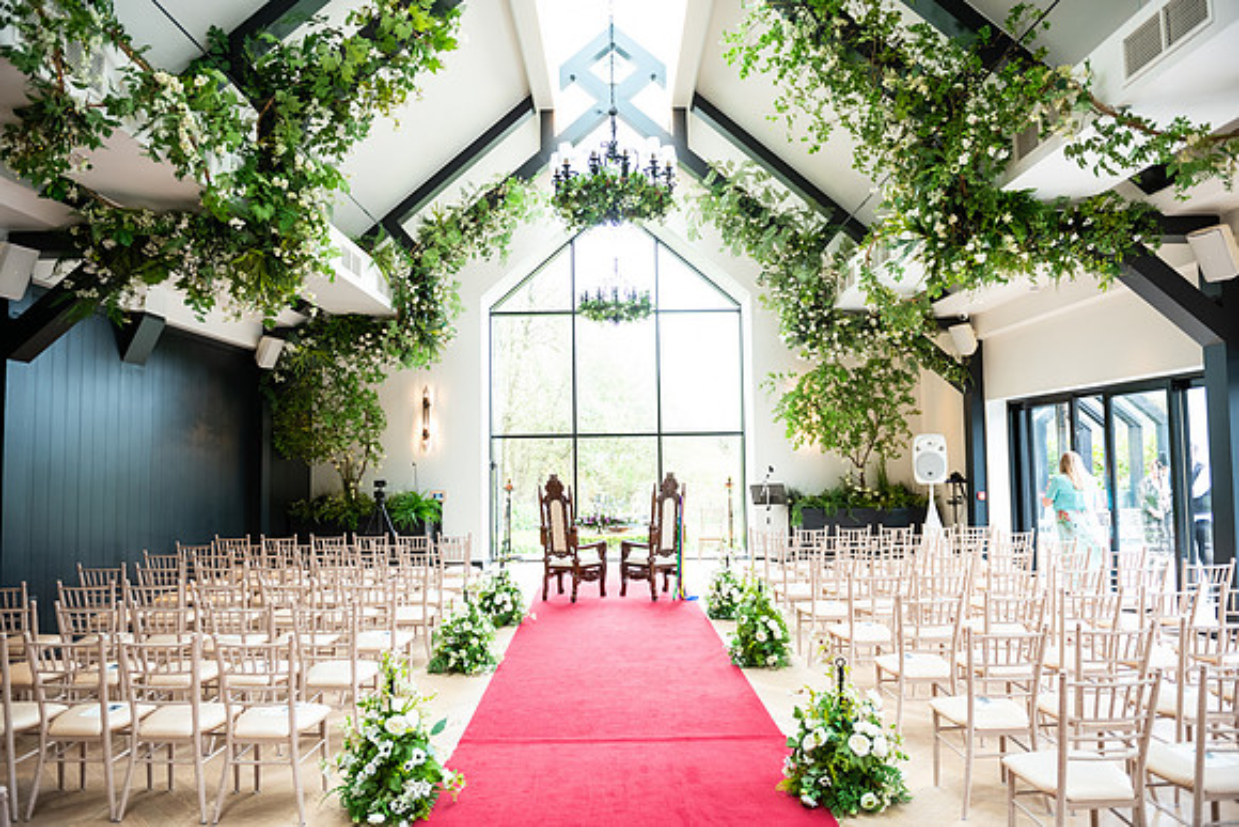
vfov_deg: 53.2
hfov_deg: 73.7
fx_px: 826
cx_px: 620
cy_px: 414
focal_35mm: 24
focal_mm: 24
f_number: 3.5
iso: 640
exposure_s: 1/160
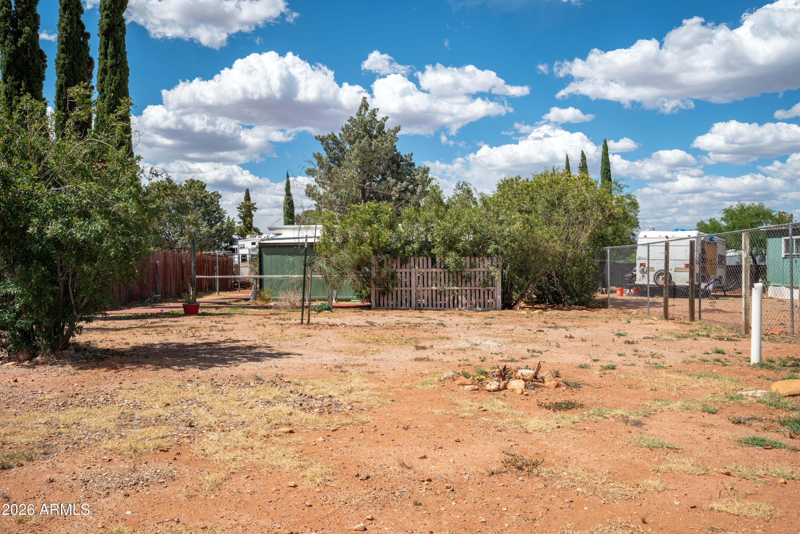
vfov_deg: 43.6
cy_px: 267
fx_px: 667
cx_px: 400
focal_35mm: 30
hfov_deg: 61.9
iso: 250
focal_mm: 30
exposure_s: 1/800
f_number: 9
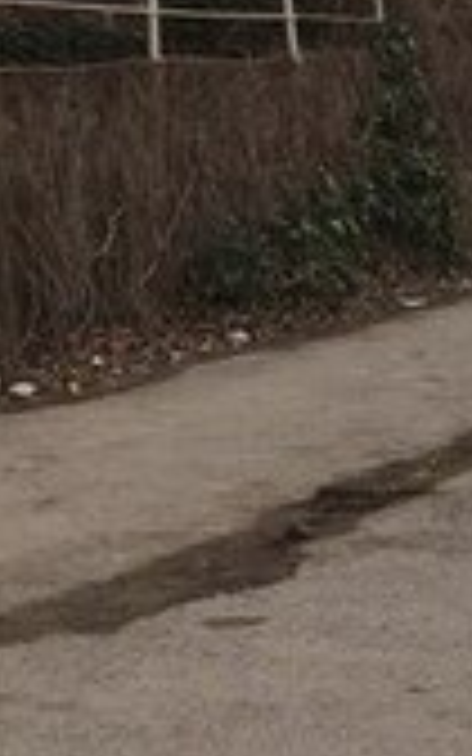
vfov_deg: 16.9
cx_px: 1326
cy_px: 758
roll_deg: -0.5
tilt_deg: -14.7
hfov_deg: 9.1
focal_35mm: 121
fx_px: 2490
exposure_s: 1/427
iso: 32
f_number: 2.2
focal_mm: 4.15
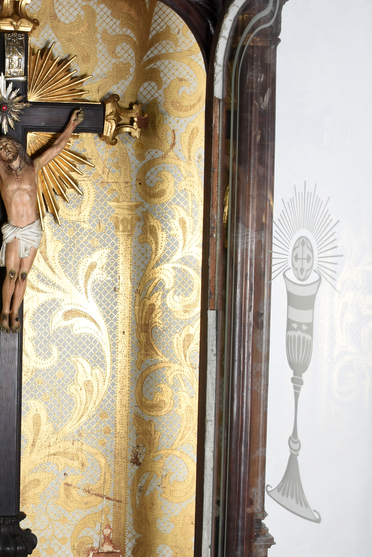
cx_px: 28
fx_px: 1023
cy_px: 334
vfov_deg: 30.4
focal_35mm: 66
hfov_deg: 20.2
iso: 200
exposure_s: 1/60
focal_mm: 22
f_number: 5.6
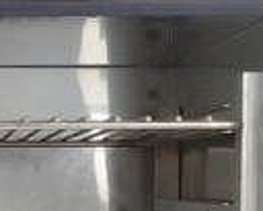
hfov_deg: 9.4
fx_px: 1576
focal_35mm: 202
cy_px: 252
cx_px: -51
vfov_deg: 7.6
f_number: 10
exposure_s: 1/60
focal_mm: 25.34
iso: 6400
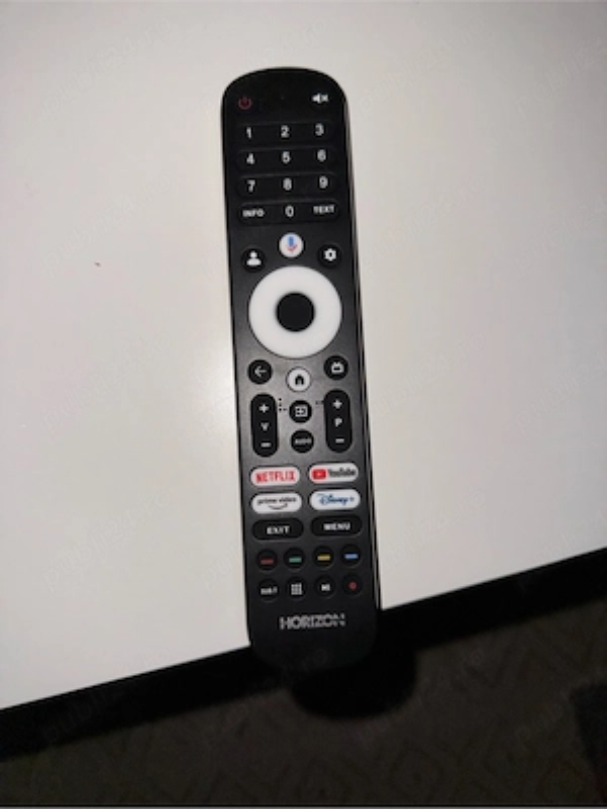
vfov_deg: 71.6
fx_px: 561
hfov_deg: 56.8
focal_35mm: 24
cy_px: 404
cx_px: 304
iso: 50
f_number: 1.78
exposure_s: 1/4
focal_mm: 6.76
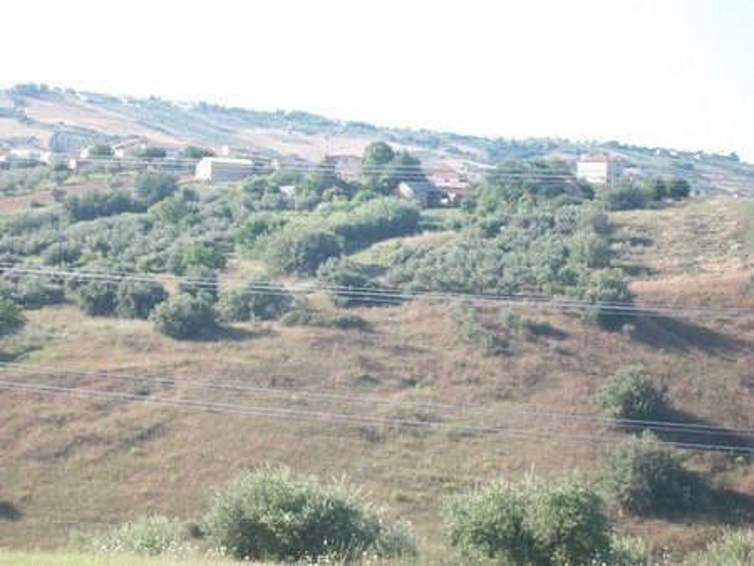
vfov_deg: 15.4
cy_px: 283
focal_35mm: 96
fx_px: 2092
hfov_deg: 20.4
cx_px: 377
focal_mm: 17.1
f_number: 5.2
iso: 80
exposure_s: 1/125
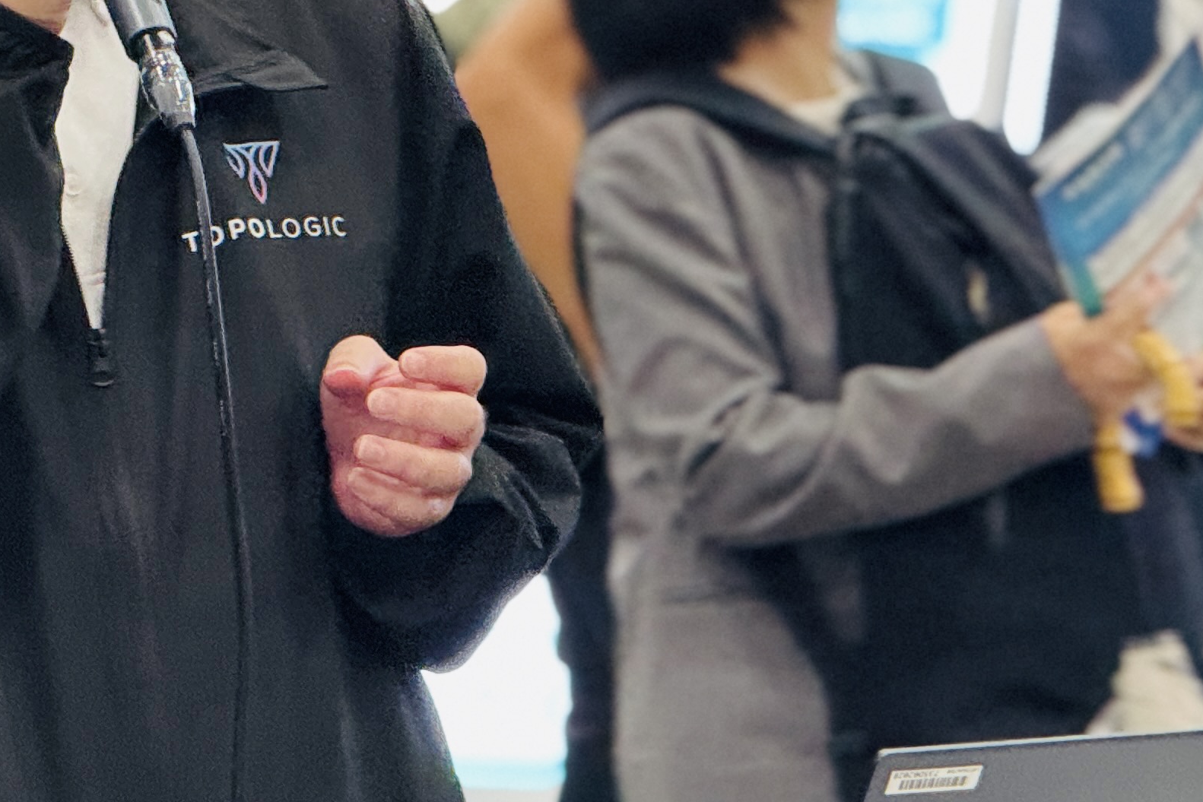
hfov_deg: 6.5
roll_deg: +1.3
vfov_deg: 4.3
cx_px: 57
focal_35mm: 318
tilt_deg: -0.9
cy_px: -31
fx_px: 10627
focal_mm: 15.66
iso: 500
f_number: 2.8
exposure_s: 1/50
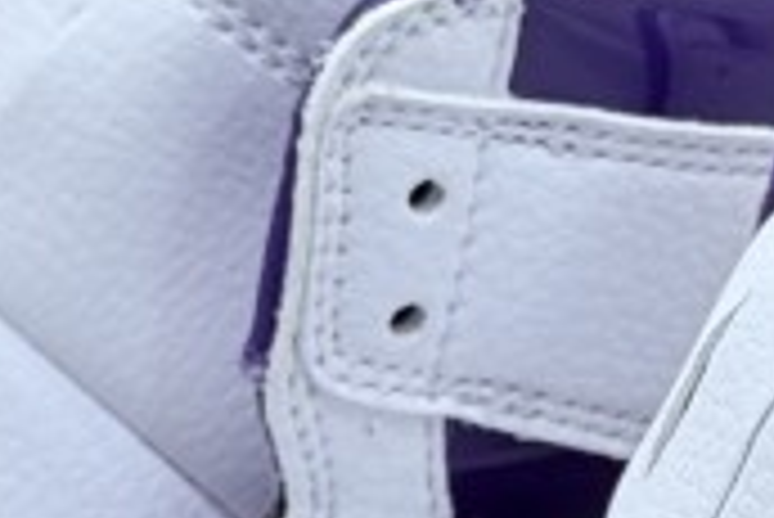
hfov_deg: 16.1
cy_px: 266
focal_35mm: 124
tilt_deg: -24.3
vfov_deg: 11.1
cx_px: 790
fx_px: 2668
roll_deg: -0.3
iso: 64
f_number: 1.78
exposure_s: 1/675
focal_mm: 6.76
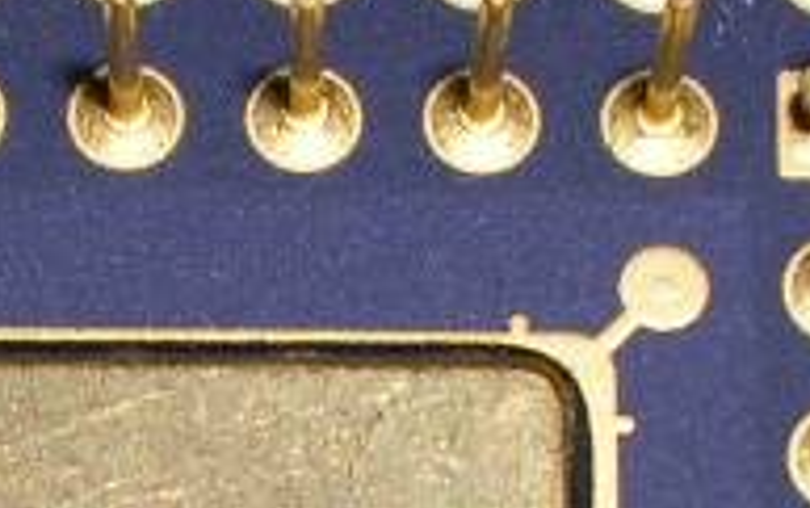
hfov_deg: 8.2
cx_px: 109
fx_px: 5634
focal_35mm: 255
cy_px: 831
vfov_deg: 5.1
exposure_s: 1/60.1
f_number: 5.9
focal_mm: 9.7
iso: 50
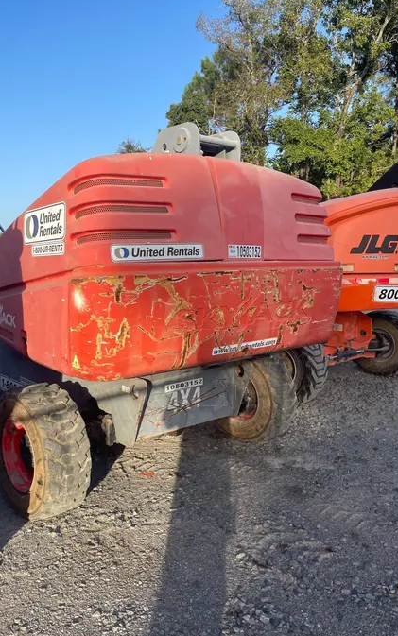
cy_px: 323
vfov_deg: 62.9
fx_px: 520
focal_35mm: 30
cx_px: 153
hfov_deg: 41.6
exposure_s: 1/1575
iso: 32
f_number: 1.6
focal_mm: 4.2
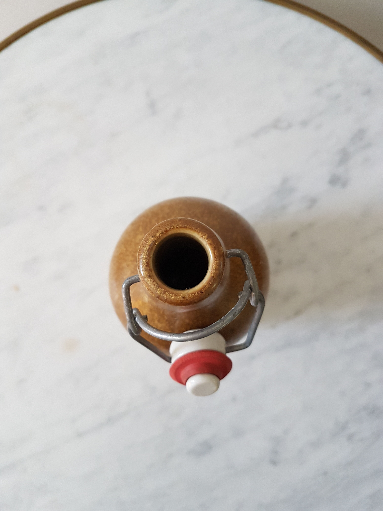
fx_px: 384
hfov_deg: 53.1
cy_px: 256
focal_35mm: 26
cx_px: 192
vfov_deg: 67.3
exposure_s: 1/50
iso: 160
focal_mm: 4.2
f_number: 1.7
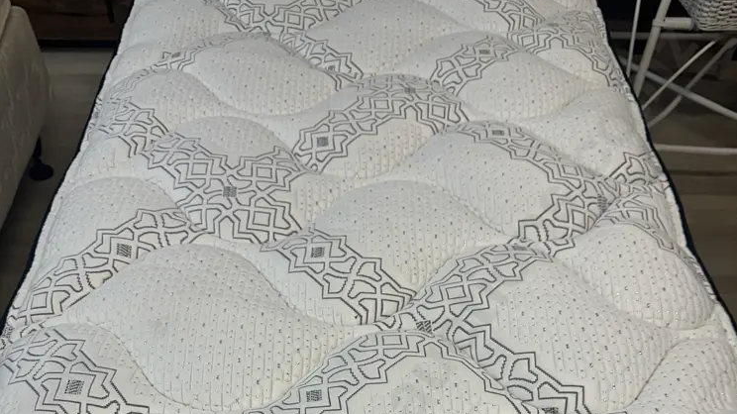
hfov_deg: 55.3
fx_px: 703
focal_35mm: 36
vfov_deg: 29.9
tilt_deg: -54.3
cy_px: 441
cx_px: 379
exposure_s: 1/100
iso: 50
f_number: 1.78
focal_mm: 6.86
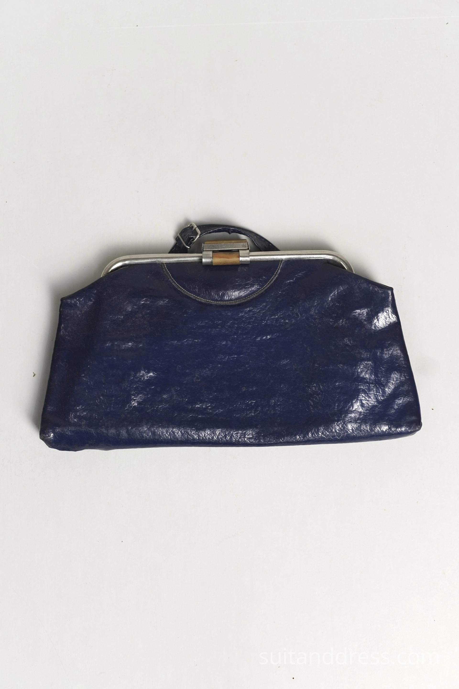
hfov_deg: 28.1
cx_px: 230
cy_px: 344
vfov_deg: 41.1
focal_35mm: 48
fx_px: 918
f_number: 5
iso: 400
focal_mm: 32
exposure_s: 1/60
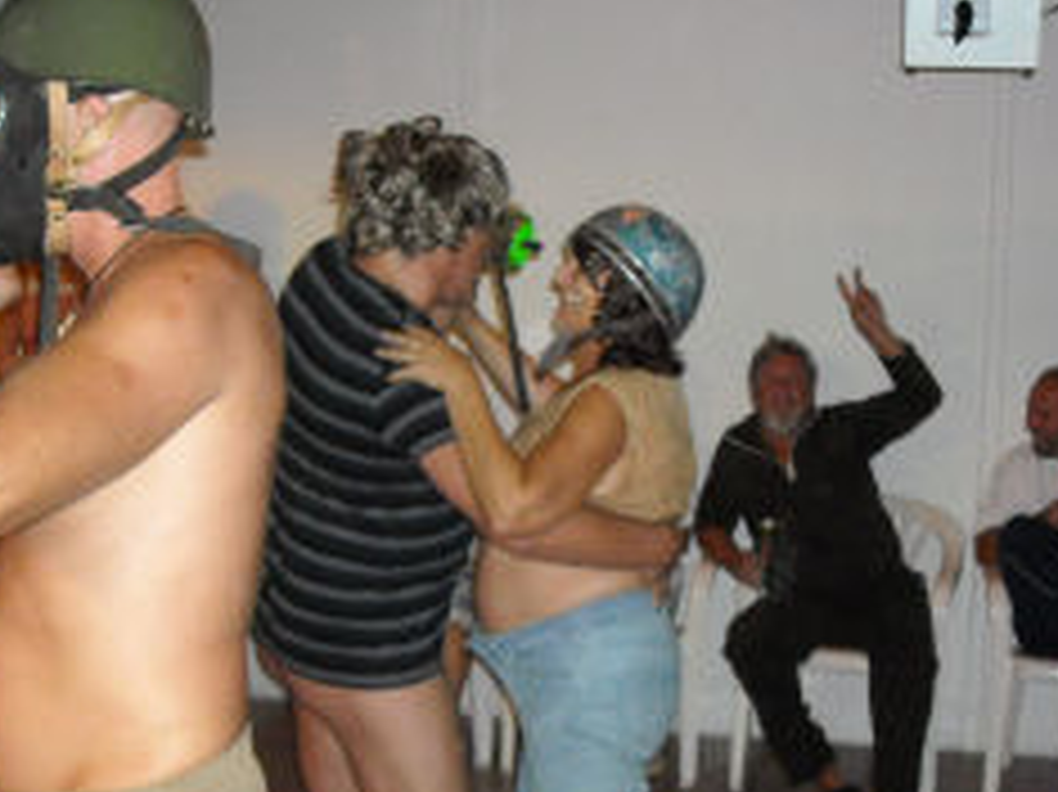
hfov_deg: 33.2
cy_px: 508
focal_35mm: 58
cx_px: 592
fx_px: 1772
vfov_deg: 25.1
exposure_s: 1/60
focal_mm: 5.7
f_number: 2.8
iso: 400
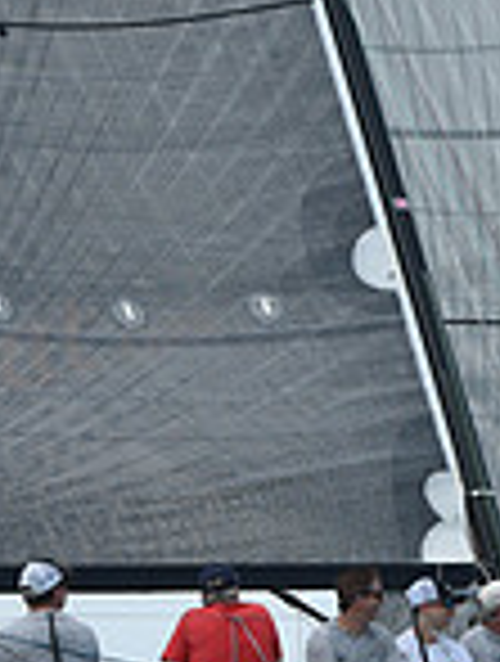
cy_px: 556
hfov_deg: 5.6
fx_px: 5082
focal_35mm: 265
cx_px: 455
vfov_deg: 7.4
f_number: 7.1
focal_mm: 70
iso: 250
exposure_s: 1/1250
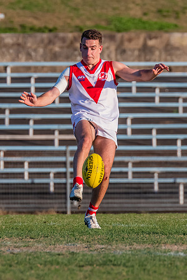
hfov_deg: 1.2
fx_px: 8930
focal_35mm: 1146
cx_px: 93
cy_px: 94
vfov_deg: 1.8
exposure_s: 1/1600
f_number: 6.3
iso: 800
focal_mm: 420
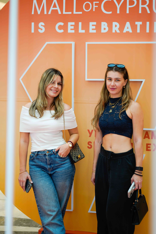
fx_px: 552
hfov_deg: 16.1
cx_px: 78
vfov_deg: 23.9
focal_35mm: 85
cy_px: 117
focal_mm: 85
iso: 320
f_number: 1.8
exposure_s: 1/400
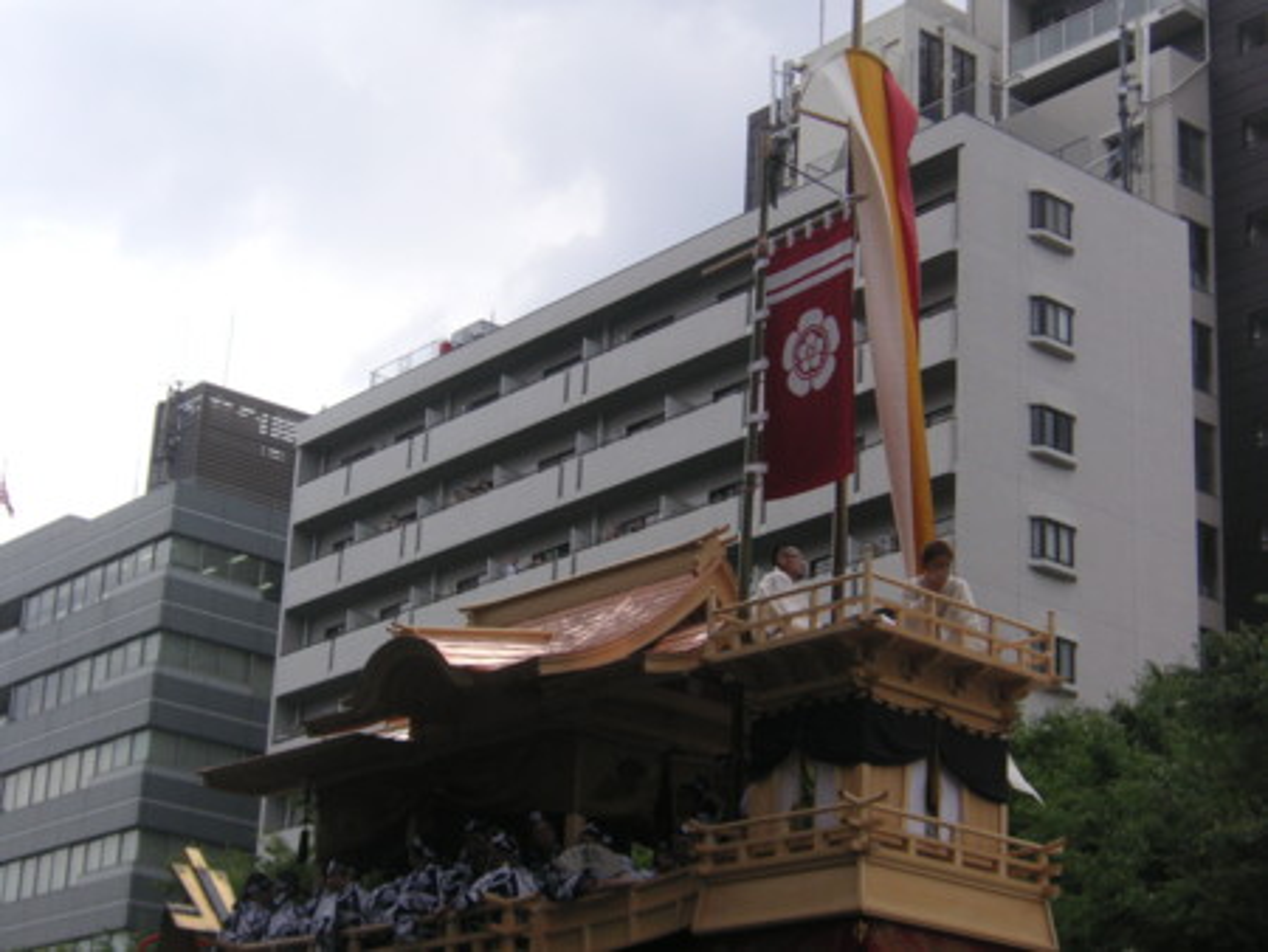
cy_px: 476
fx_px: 2566
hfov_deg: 27.8
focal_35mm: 70
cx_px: 634
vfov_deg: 21.0
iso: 50
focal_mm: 11.7
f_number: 4.2
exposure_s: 1/500
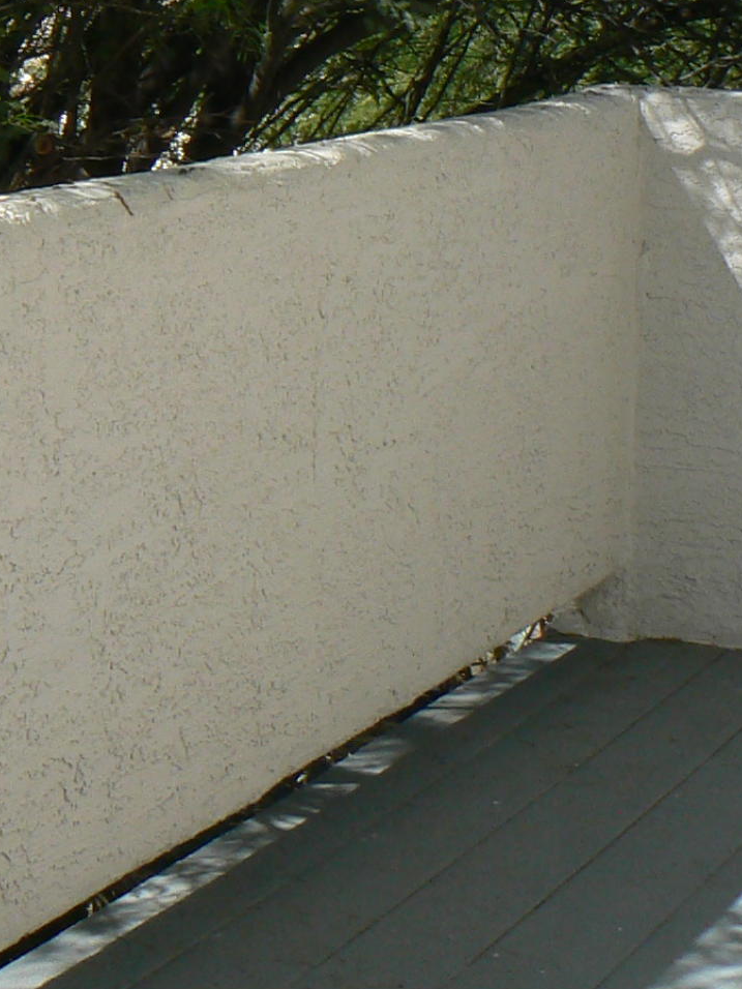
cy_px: 66
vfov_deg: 17.1
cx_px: -127
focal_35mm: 113
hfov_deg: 12.8
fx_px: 3230
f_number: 5.6
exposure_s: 1/320
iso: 80
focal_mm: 6
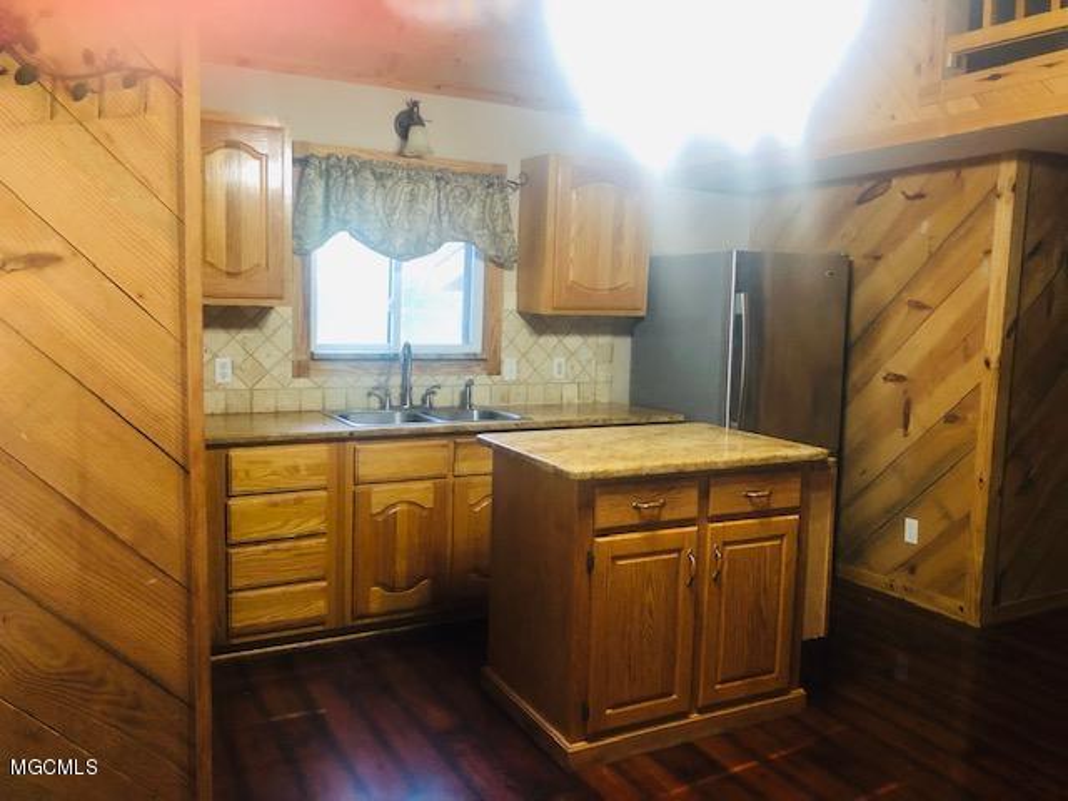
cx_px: 534
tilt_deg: -7.2
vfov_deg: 49.7
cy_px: 400
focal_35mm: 28
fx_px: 864
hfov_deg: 63.4
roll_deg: -1.2
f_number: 1.8
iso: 100
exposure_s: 1/11
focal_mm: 3.99
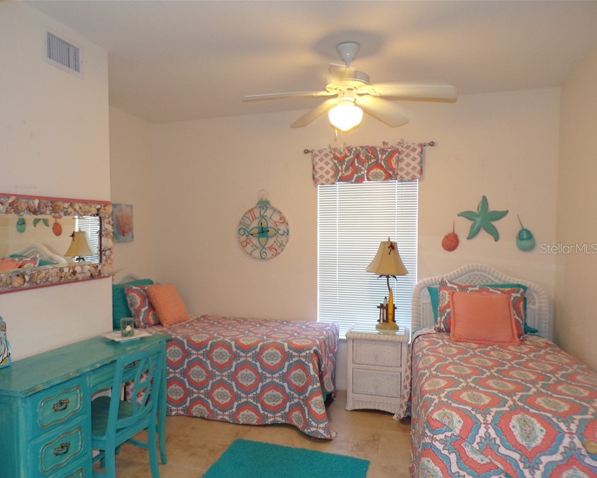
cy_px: 248
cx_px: 270
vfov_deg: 54.9
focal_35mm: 26
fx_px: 459
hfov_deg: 65.9
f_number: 3
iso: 200
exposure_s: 1/34
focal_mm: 4.3
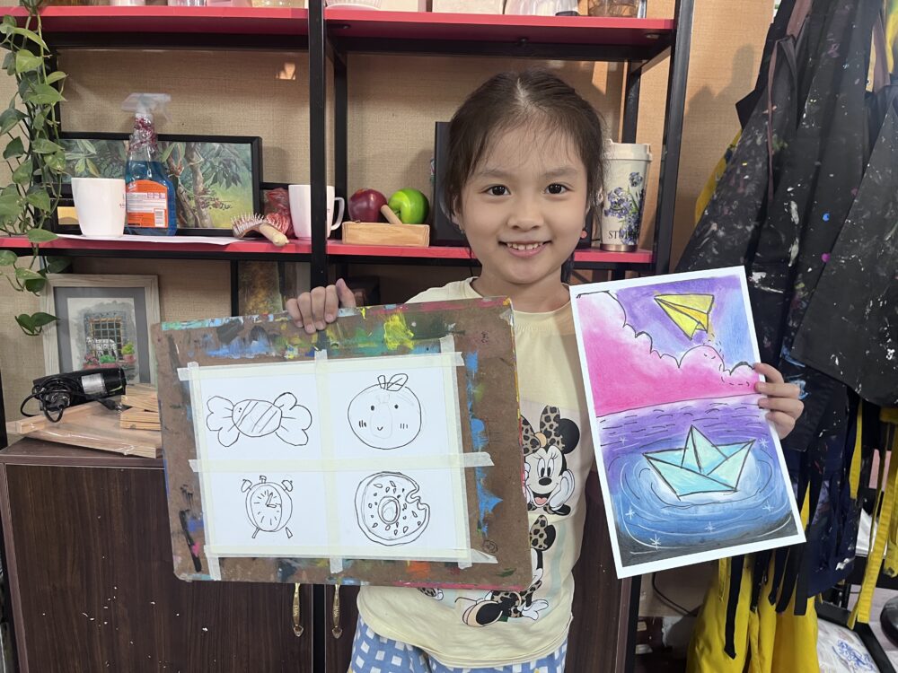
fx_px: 674
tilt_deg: -10.7
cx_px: 449
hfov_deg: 67.3
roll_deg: -0.9
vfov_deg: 53.1
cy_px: 336
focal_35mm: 26
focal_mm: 5.1
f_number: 1.6
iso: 100
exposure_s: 1/50
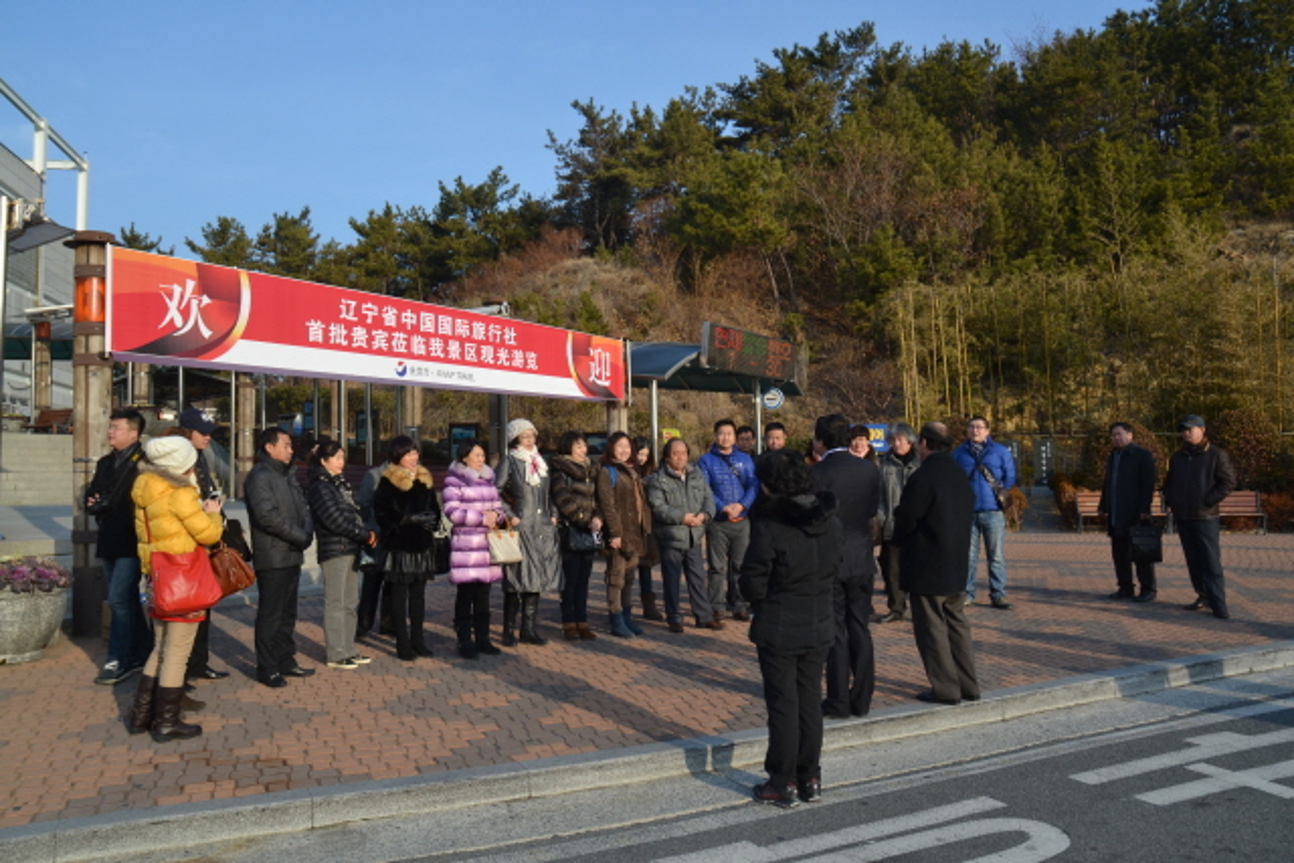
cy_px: 432
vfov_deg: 48.0
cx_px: 647
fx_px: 971
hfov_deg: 67.4
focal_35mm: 27
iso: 100
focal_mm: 18
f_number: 6.3
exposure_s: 1/160
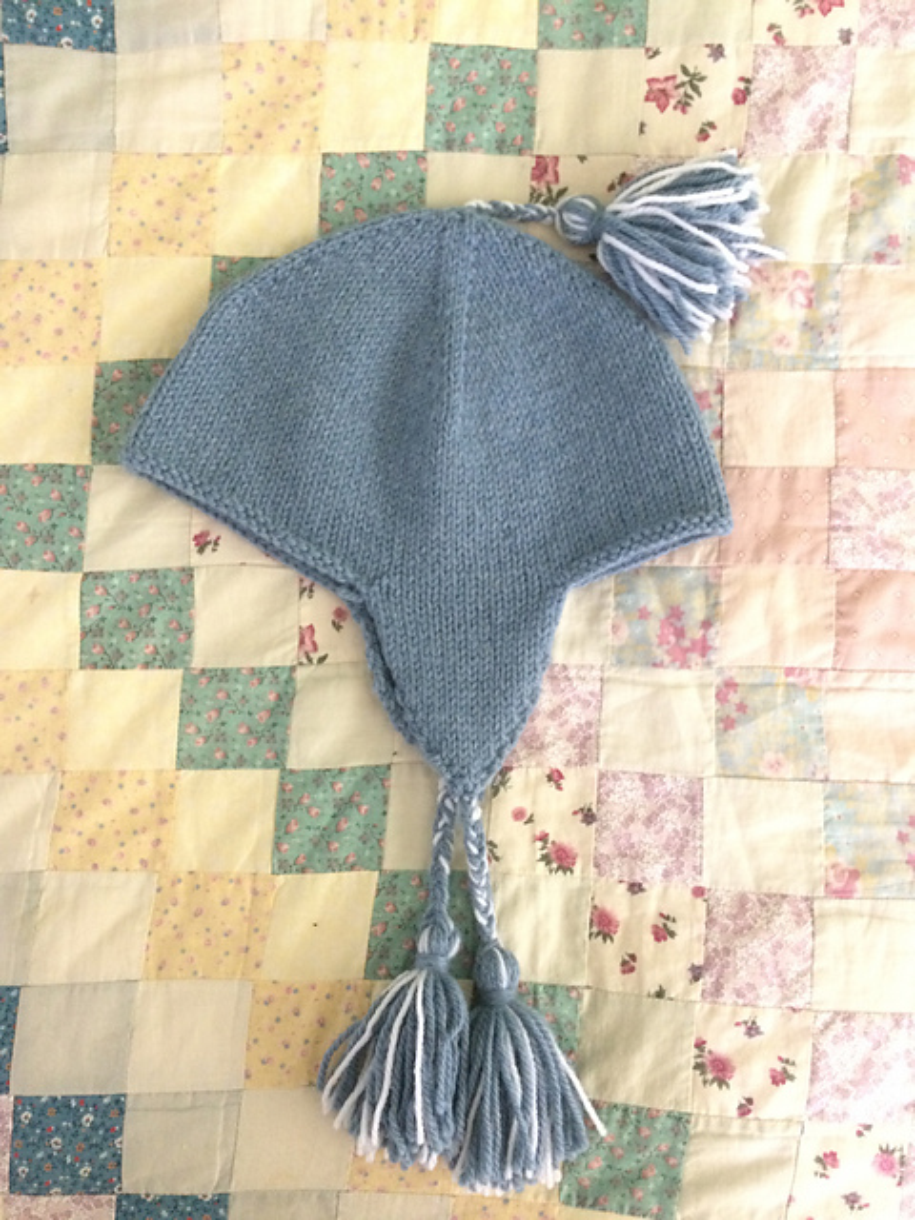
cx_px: 458
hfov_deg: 48.2
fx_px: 1022
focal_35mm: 29
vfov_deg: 61.7
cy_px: 610
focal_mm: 4.15
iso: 400
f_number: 2.2
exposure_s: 1/15
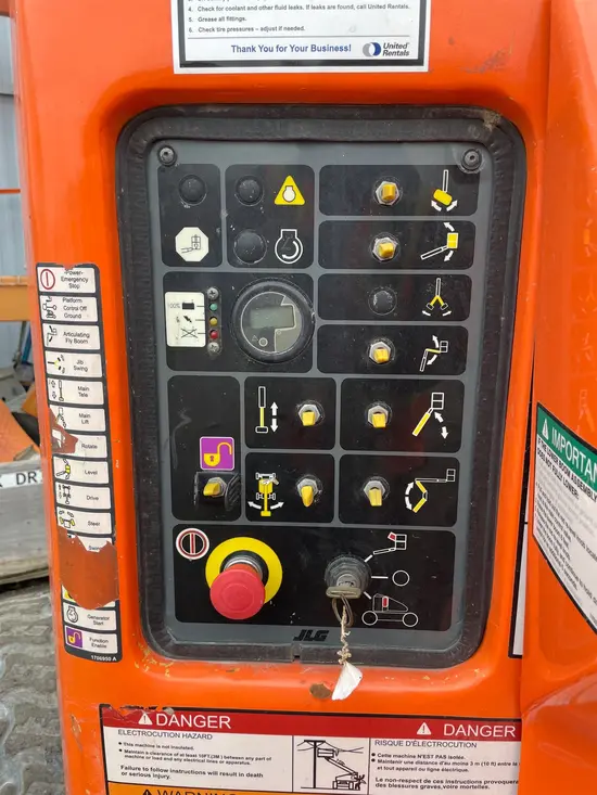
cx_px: 298
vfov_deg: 67.3
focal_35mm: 26
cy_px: 398
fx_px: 598
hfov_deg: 53.1
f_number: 1.6
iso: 32
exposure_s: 1/304
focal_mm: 4.2
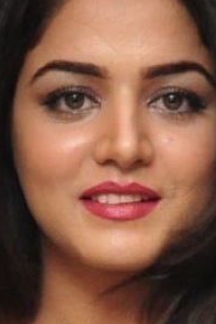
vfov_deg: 5.4
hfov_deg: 3.7
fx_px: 3299
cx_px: 82
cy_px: 809
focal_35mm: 367
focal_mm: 40
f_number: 10
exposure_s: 1/125
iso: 1600
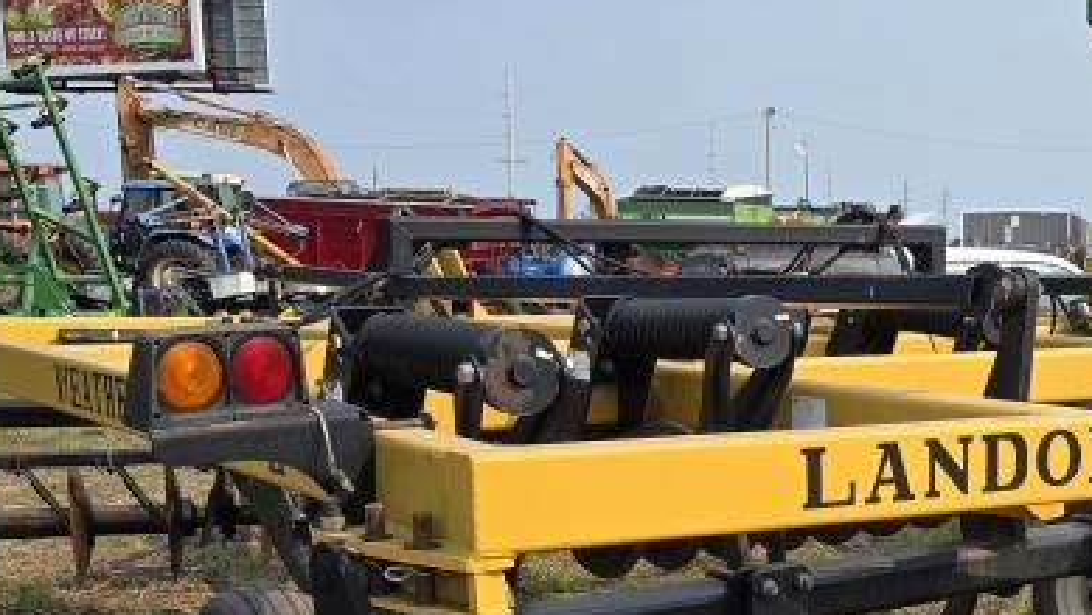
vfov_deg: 17.8
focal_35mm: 66
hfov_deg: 30.7
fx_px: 1911
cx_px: 952
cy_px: 623
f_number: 1.7
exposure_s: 1/4333
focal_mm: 6.3
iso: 80
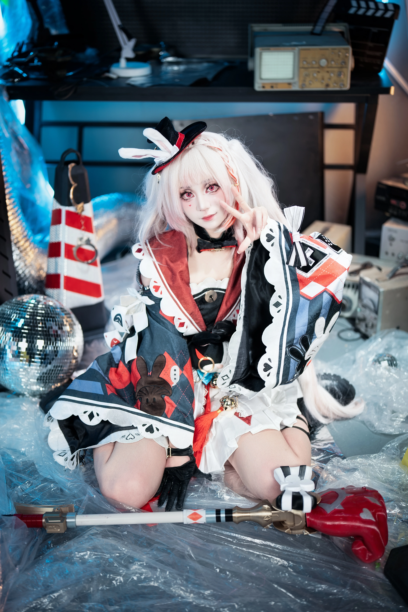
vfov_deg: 39.6
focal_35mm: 50
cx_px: 204
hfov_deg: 27.0
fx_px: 850
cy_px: 306
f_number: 1.4
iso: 100
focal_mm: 50
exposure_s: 1/100
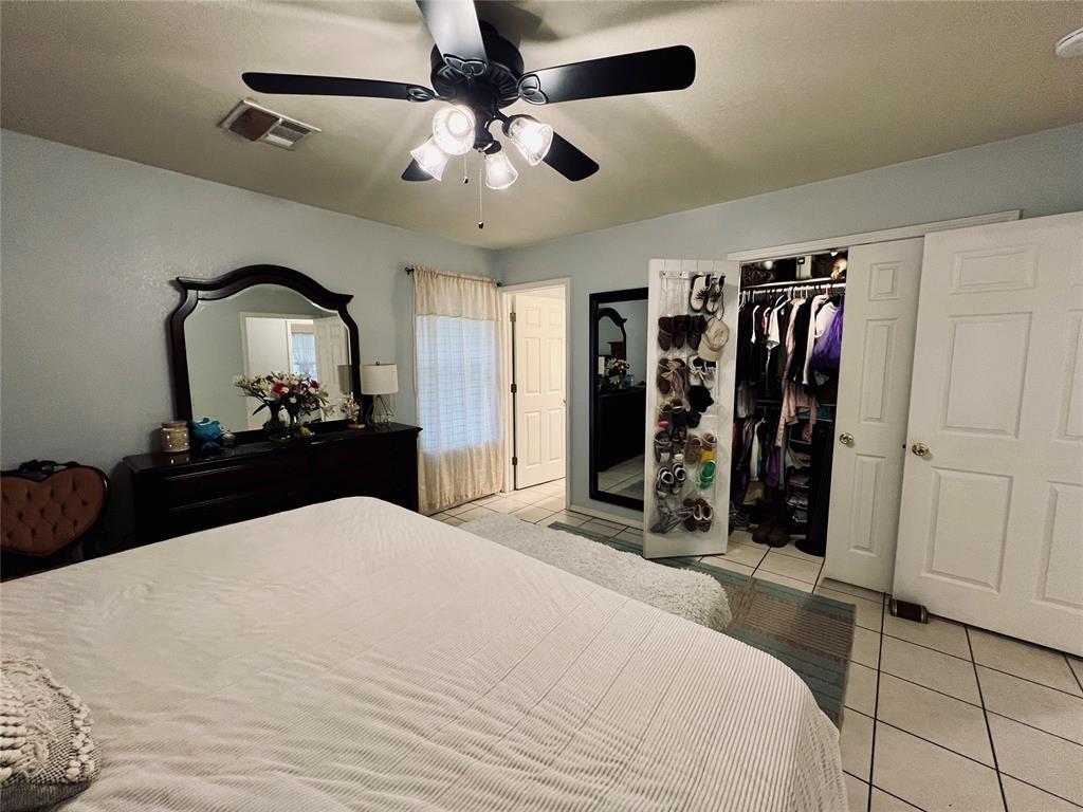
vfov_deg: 89.9
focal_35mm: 13
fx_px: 407
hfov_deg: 106.2
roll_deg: +0.2
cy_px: 406
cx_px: 542
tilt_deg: -7.0
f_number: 1.8
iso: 200
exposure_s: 1/60
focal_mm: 1.57
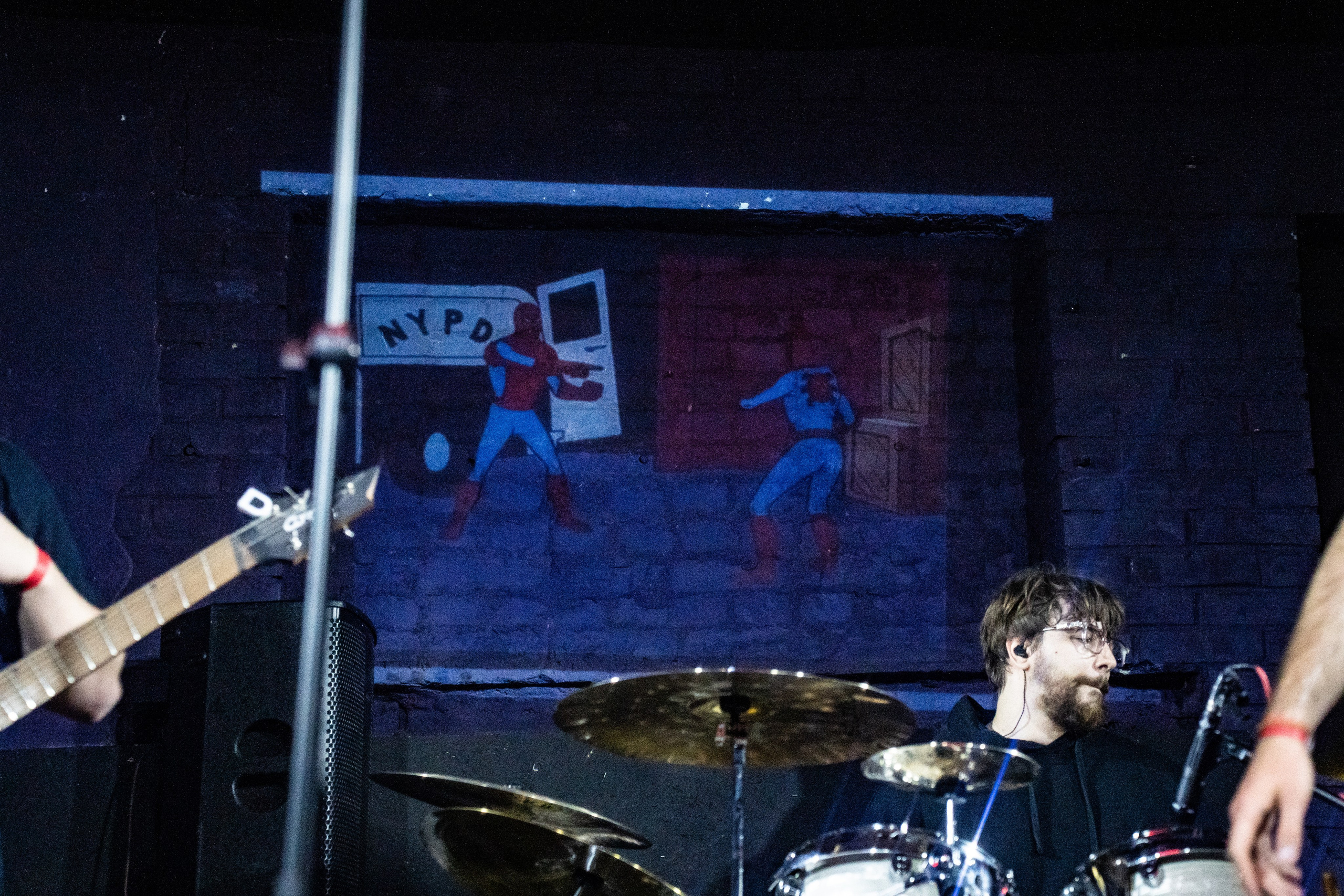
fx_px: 2447
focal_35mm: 66
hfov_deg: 30.7
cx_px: 700
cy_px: 431
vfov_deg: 20.8
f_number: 3.5
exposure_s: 1/125
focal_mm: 61
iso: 5000
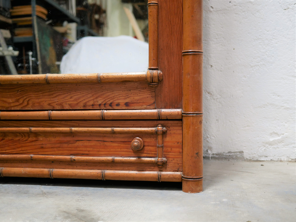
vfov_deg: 36.0
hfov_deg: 46.8
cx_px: 148
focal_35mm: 40
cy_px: 111
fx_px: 342
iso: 500
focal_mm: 20
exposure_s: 1/60
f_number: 1.7
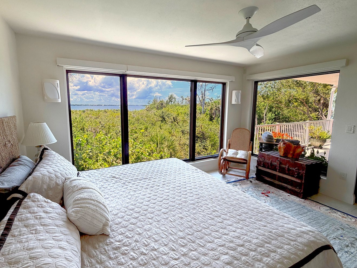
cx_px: 160
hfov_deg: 90.7
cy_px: 128
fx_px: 175
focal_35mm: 17
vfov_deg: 74.7
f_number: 2.2
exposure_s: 1/220
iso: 40
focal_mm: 2.2
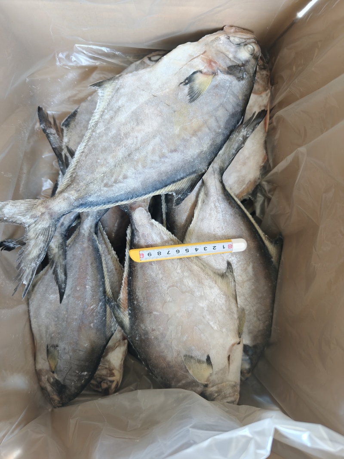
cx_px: 172
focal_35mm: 23
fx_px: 305
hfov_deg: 58.9
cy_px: 230
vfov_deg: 73.9
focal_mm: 8.67
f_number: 1.8
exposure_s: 1/100
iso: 800
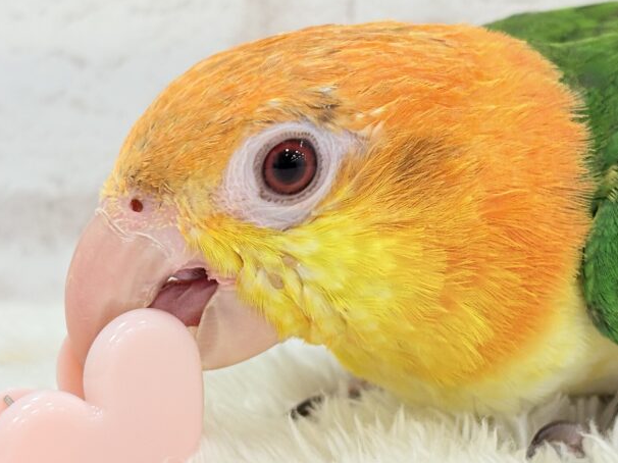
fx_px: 1838
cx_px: 356
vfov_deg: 14.4
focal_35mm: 103
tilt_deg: -7.6
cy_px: 237
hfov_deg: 19.1
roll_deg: +2.0
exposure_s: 1/50
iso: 40
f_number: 1.6
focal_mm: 5.96
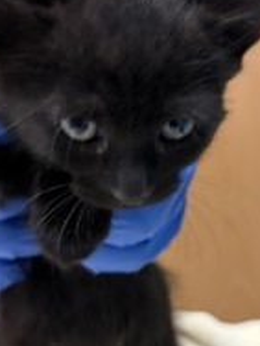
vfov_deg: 33.1
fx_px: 581
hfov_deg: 25.2
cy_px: 213
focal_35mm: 58
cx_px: 150
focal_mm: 5.96
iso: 250
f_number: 1.6
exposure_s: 1/60
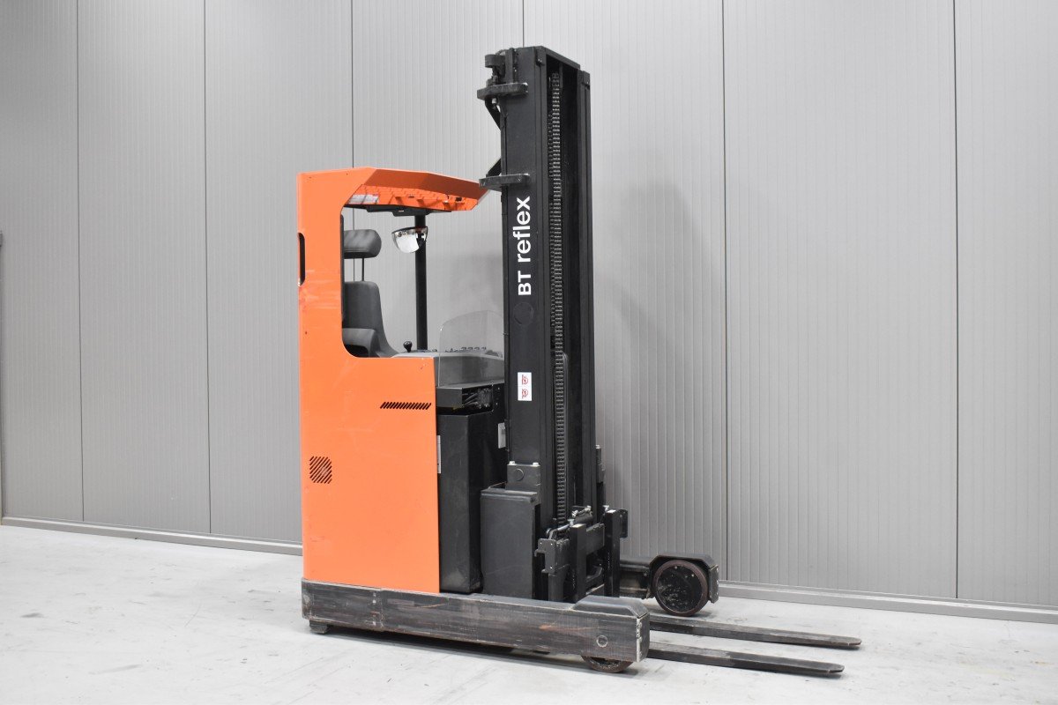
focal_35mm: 38
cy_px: 352
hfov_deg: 51.3
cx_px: 529
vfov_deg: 35.5
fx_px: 1102
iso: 1600
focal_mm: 25
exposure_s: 1/25
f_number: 5
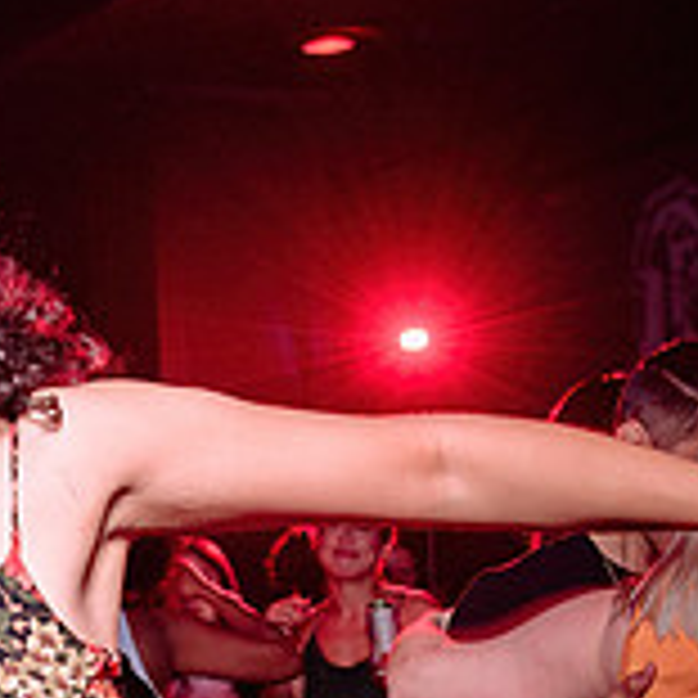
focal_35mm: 92
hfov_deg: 18.8
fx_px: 2099
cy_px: 597
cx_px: 177
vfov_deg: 18.6
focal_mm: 24
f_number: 3.2
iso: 800
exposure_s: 1/30
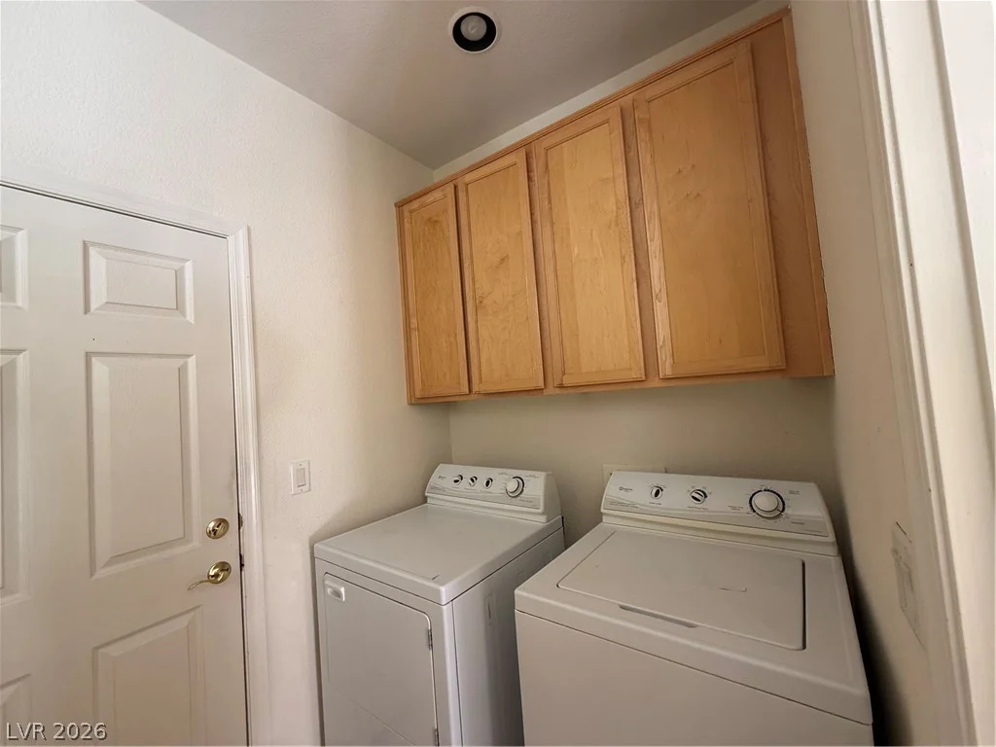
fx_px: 403
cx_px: 498
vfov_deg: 85.7
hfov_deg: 102.1
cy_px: 374
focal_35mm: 14
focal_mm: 2.22
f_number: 2.2
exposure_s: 1/99
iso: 200
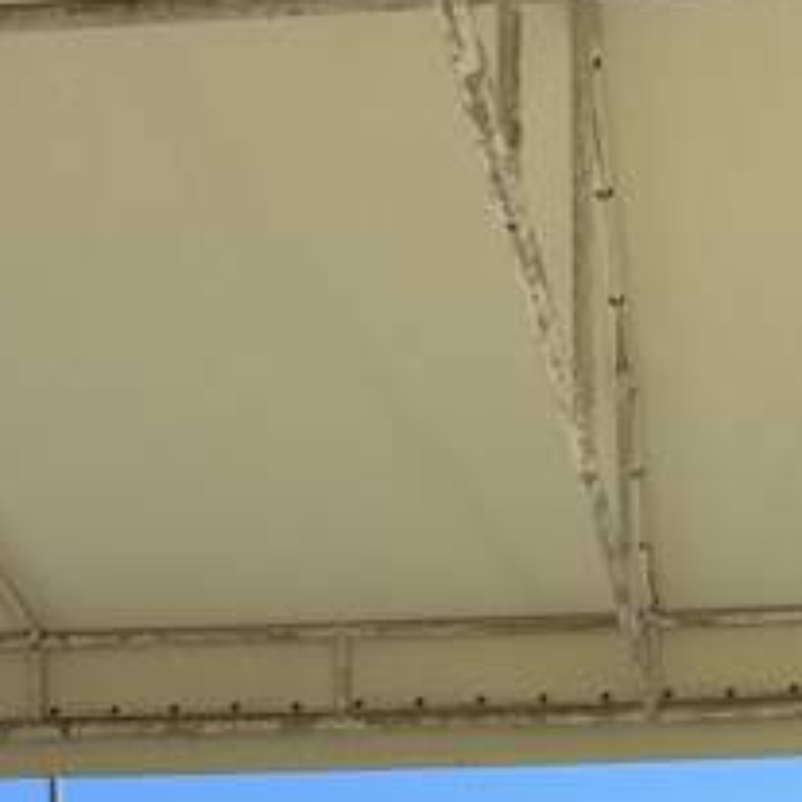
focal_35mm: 71
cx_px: 639
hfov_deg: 24.0
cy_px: 1100
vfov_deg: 21.5
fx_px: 1861
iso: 50
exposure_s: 1/3257
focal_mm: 5.7
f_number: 1.5
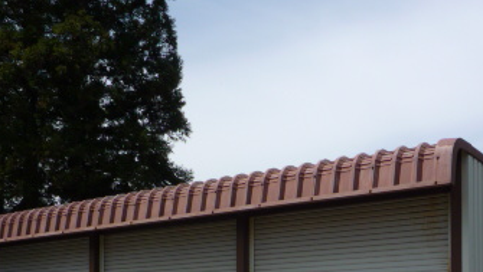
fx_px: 666
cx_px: 306
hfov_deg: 39.5
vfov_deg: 21.6
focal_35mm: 52
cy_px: 319
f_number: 5
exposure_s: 1/800
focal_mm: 4.4
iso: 100
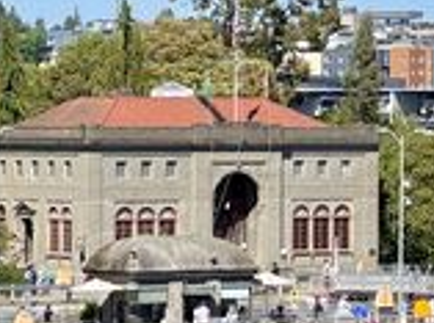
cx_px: 334
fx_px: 3690
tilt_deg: -4.0
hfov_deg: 6.7
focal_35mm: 295
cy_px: 464
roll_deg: -1.5
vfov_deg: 5.0
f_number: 2.8
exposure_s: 1/708
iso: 25
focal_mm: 9
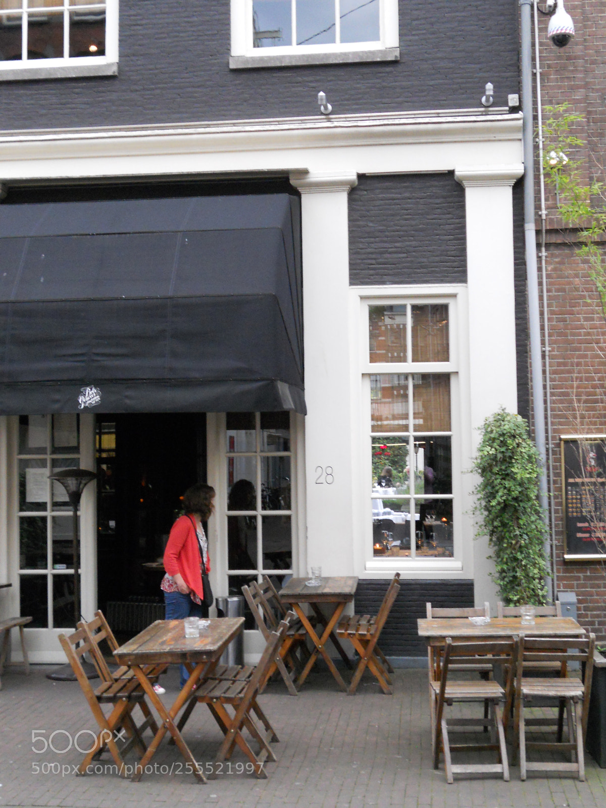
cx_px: 303
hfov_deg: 31.5
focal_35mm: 46
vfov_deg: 41.2
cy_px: 404
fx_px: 1074
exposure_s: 1/80
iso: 400
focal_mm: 8.2
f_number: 4.3
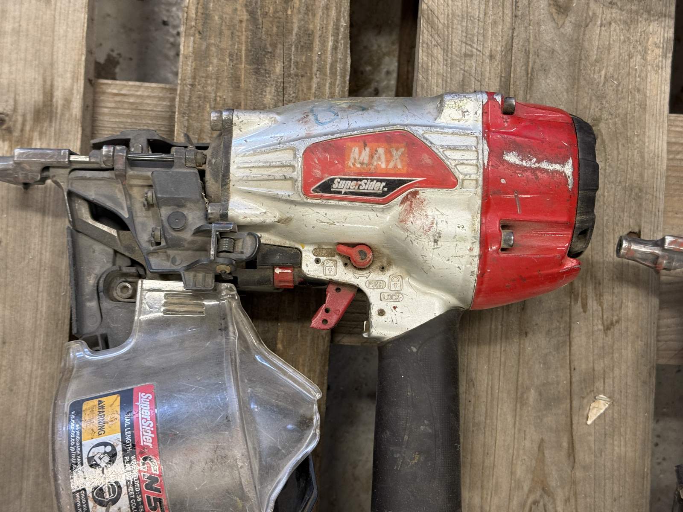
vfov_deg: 30.3
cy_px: 256
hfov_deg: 39.7
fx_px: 947
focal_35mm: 48
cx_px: 342
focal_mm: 6.76
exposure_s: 1/50
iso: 100
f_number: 1.78
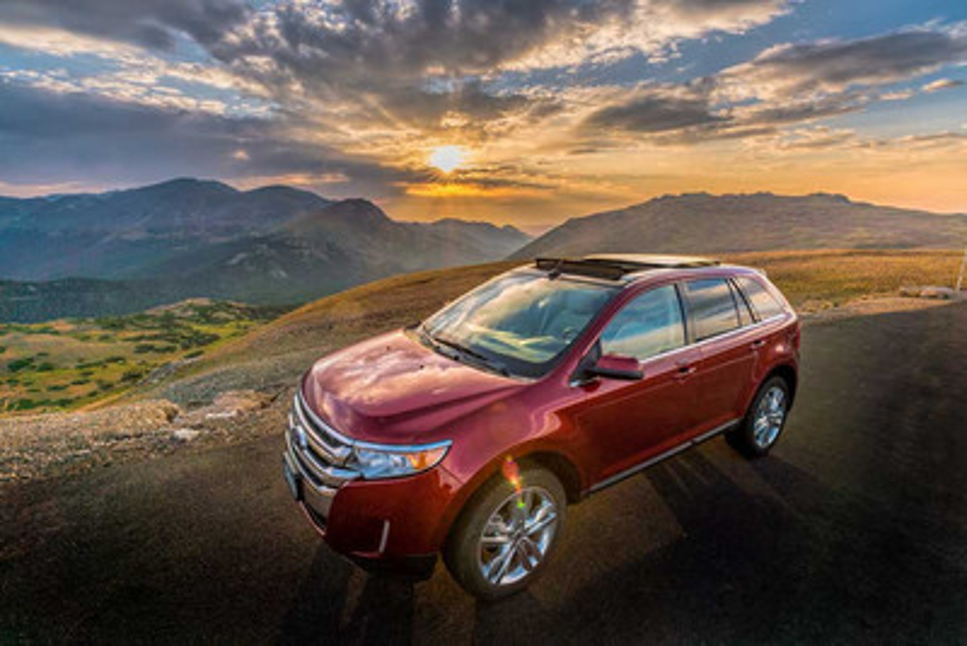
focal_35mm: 17
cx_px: 484
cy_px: 323
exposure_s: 1/80
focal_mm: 17
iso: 100
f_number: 13
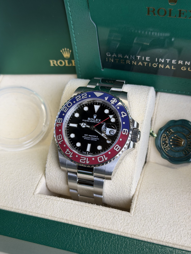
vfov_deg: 39.7
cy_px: 127
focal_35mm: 48
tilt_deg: -55.7
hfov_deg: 30.3
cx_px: 96
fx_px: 353
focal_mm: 6.76
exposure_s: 1/81
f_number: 1.78
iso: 50
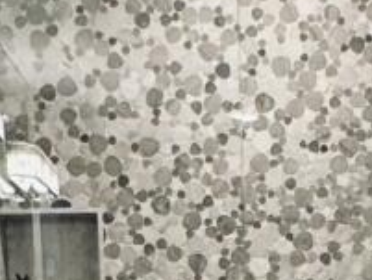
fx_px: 1495
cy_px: 588
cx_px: 291
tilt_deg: -7.3
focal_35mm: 139
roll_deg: +1.4
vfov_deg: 9.8
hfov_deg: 14.1
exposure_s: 1/60
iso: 200
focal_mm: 2.22
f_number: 2.2
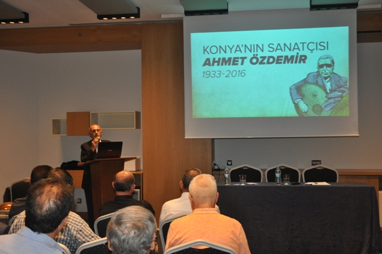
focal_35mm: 44
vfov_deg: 30.8
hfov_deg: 45.0
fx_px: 461
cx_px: 191
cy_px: 127
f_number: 3.8
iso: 800
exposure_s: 1/60
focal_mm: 29
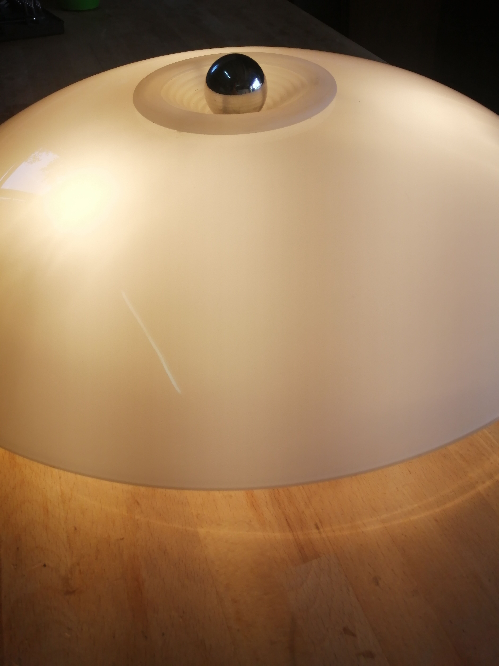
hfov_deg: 51.4
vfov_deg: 65.3
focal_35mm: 27
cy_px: 333
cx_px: 250
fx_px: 519
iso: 50
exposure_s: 1/308
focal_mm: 3.62
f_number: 1.8
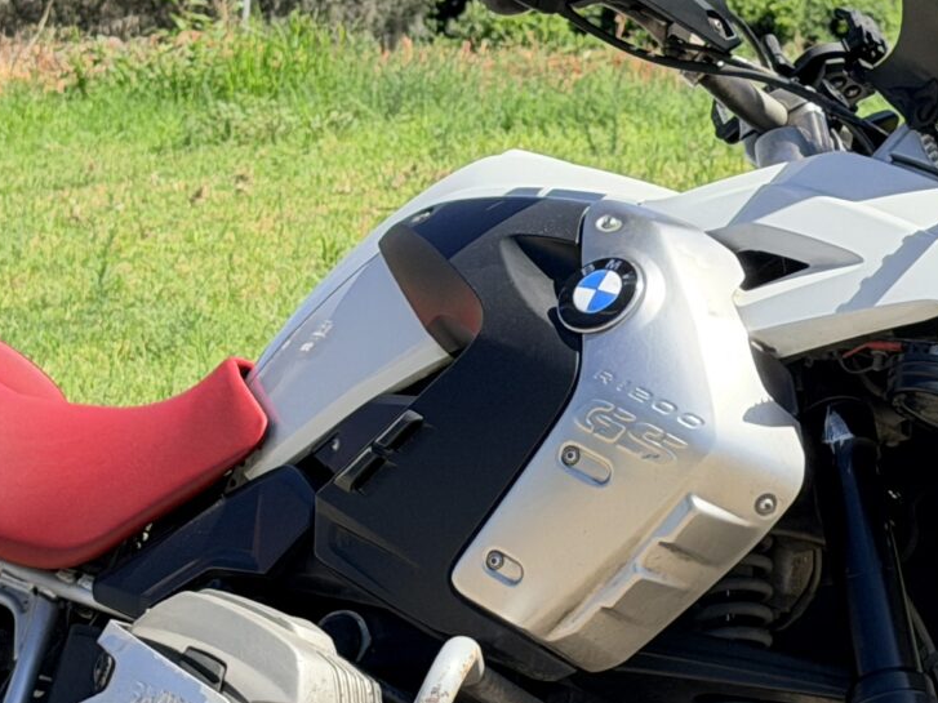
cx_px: 502
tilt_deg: -1.9
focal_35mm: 169
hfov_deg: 11.7
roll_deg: -1.1
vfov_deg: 8.8
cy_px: 547
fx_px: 4579
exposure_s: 1/2494
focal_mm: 6.76
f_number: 1.78
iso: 80
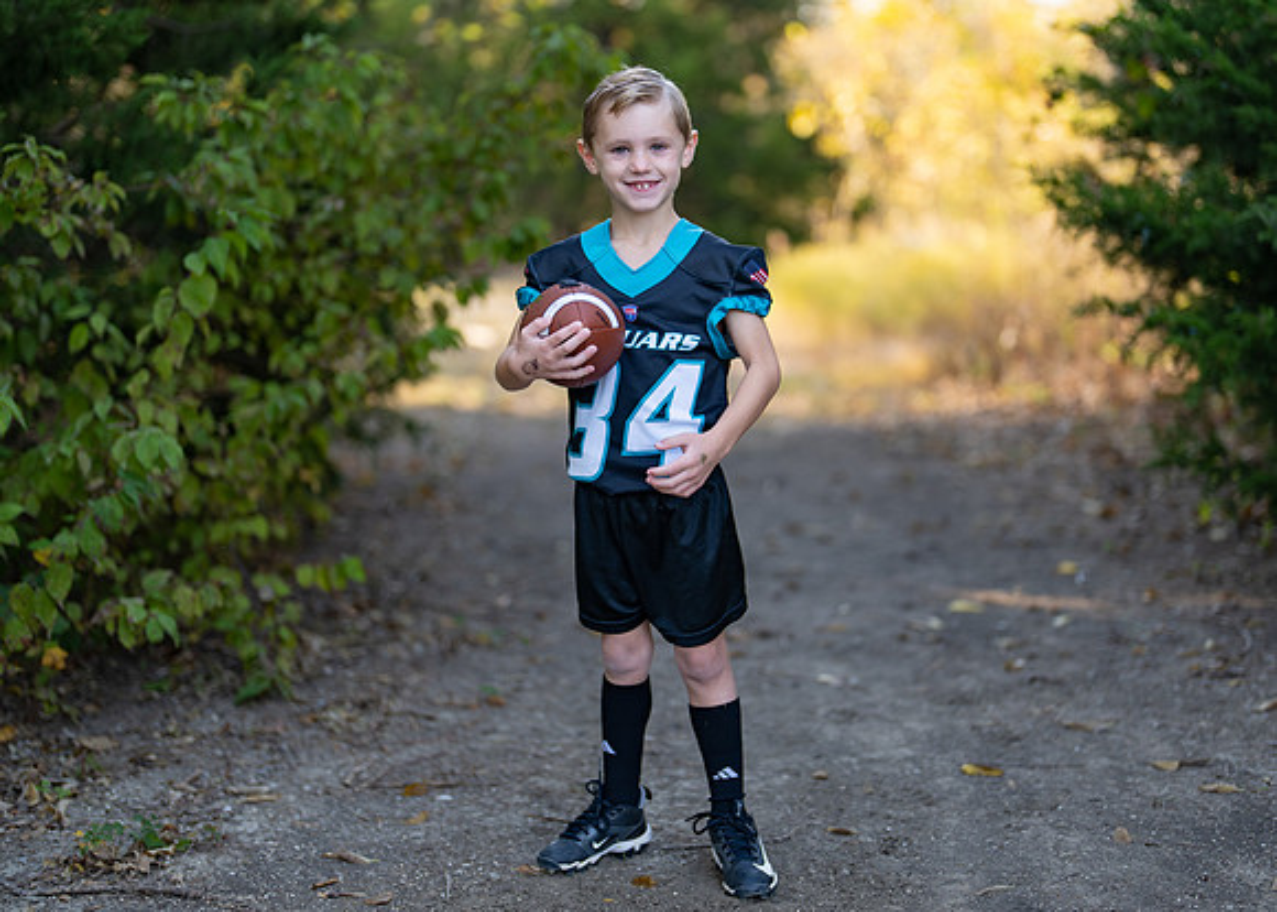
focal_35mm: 59
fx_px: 2156
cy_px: 440
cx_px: 673
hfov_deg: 33.0
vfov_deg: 23.9
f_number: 1.2
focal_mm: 50
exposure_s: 1/500
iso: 100
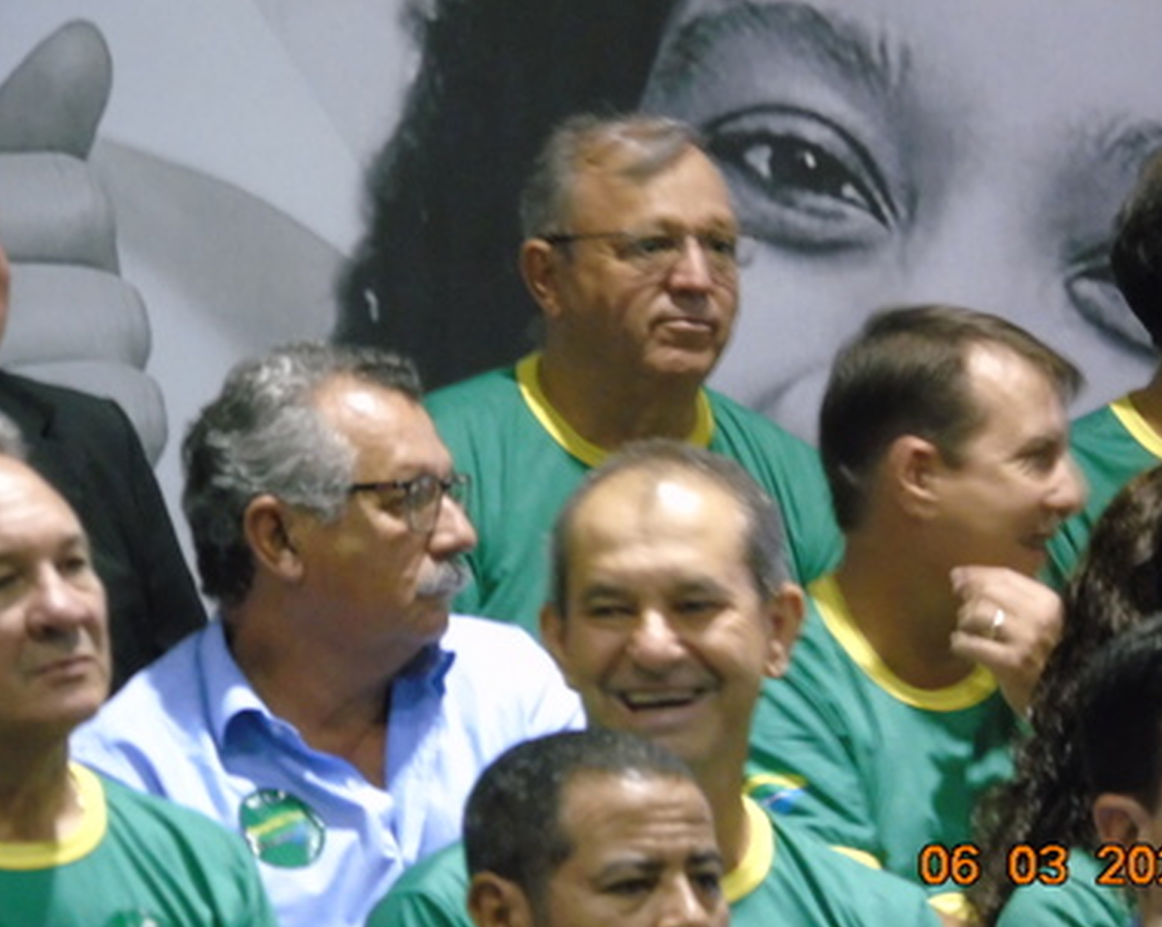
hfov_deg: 3.5
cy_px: 457
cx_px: 610
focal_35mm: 552
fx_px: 18964
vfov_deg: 2.8
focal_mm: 85
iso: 800
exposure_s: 1/6
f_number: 5.5
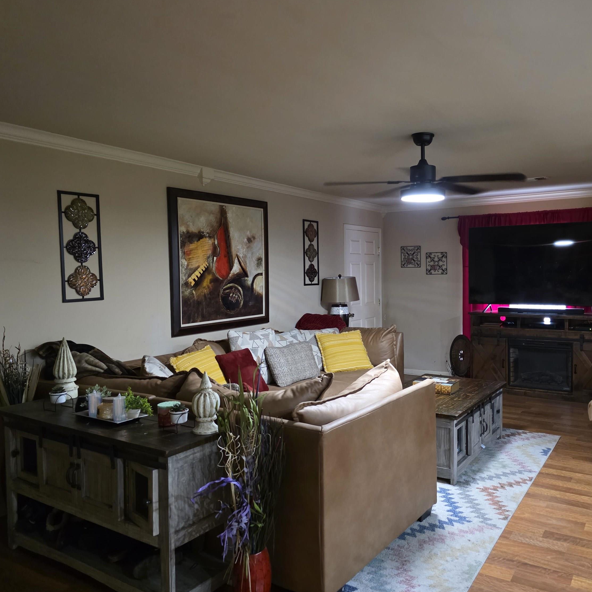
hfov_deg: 56.7
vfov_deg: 57.3
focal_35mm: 28
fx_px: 542
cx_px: 366
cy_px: 290
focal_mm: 6.3
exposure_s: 1/60
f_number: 1.7
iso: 1250
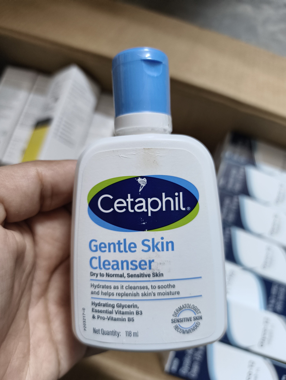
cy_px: 190
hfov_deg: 56.9
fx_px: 264
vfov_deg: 71.5
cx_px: 143
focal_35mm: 24
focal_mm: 5.56
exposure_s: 1/50
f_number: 1.87
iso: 909
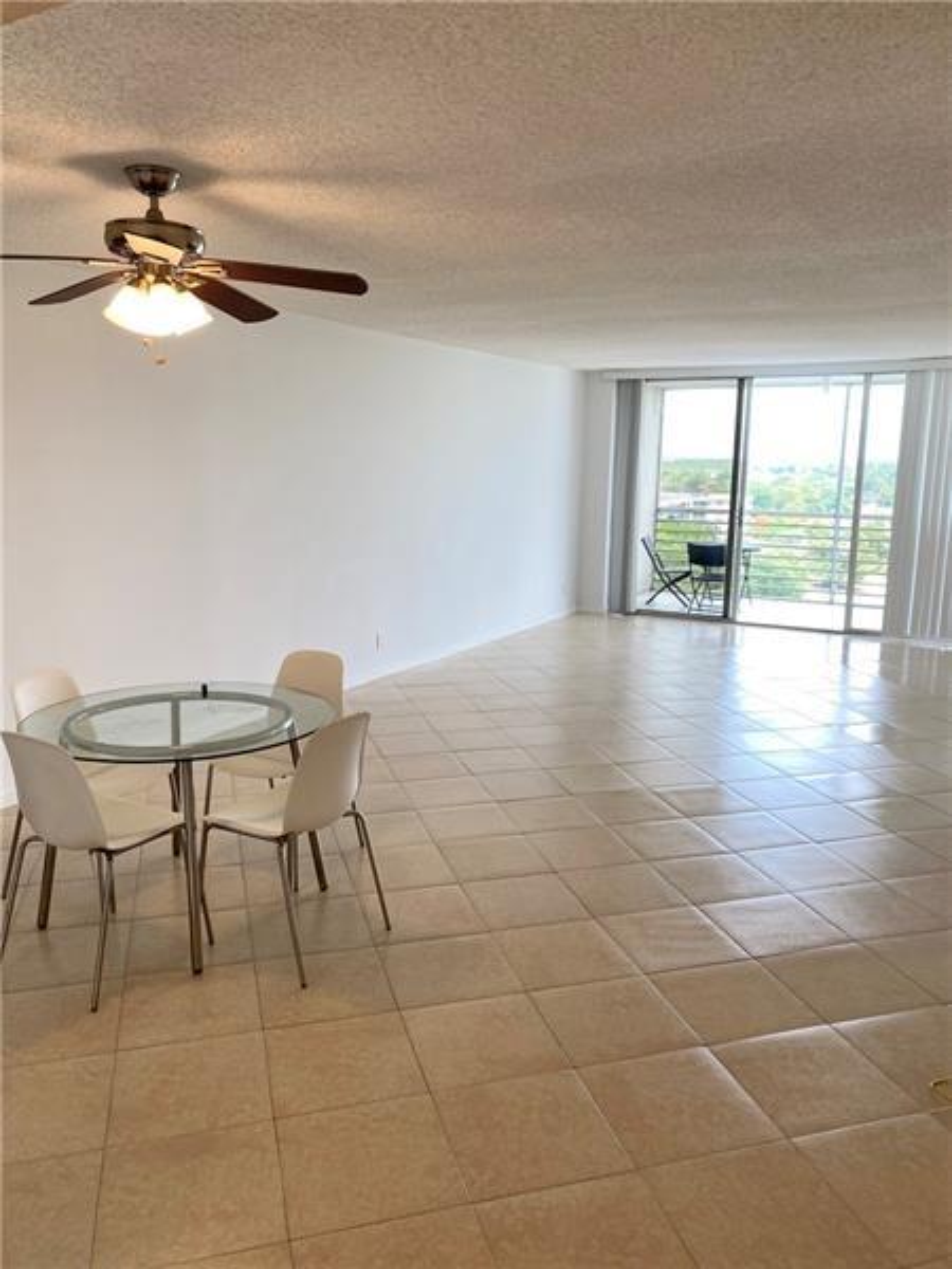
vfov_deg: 67.3
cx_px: 476
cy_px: 634
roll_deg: -0.9
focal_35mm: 26
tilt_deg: -10.2
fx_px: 953
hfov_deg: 53.1
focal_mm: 4.25
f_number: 1.8
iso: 40
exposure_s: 1/120
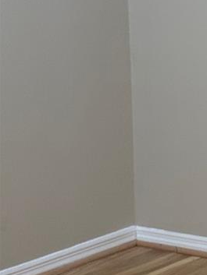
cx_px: 351
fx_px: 1299
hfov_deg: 8.8
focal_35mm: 163
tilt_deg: -12.0
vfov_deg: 12.1
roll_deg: -1.2
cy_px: 178
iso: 160
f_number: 1.78
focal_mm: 6.76
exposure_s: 1/60
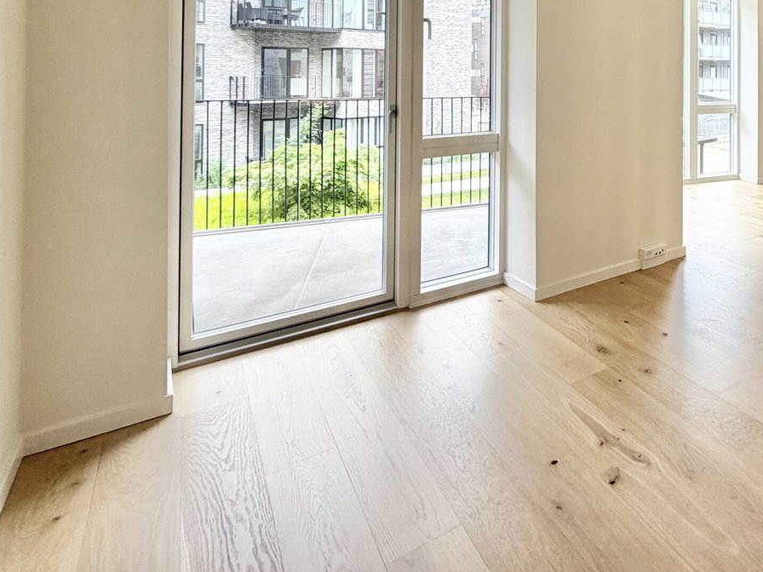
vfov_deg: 49.4
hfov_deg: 60.5
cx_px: 664
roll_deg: +0.2
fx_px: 551
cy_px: 66
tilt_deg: +0.7
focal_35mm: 25
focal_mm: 2.22
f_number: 2.2
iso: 160
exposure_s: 1/121
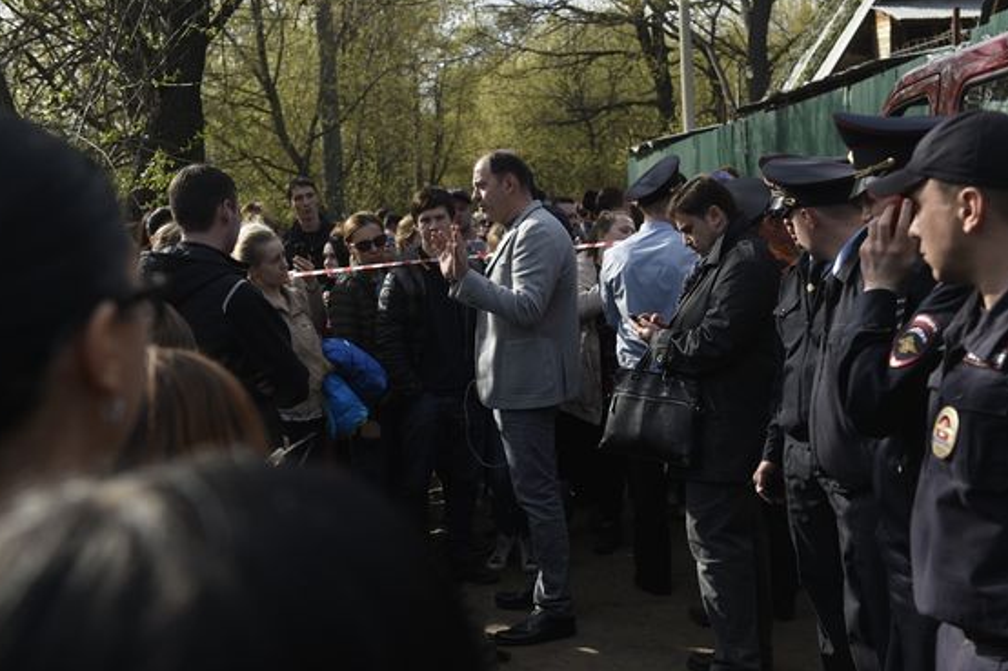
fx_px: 1344
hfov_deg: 41.1
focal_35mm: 48
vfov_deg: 28.1
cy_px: 340
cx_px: 551
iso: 200
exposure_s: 1/1250
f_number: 4
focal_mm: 38
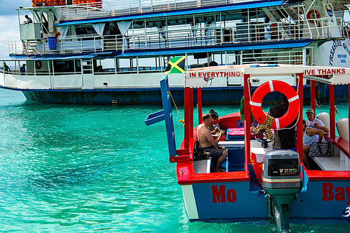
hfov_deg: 32.3
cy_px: 103
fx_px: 602
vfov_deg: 21.9
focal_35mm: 62
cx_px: 205
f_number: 8
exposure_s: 1/250
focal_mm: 50
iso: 100
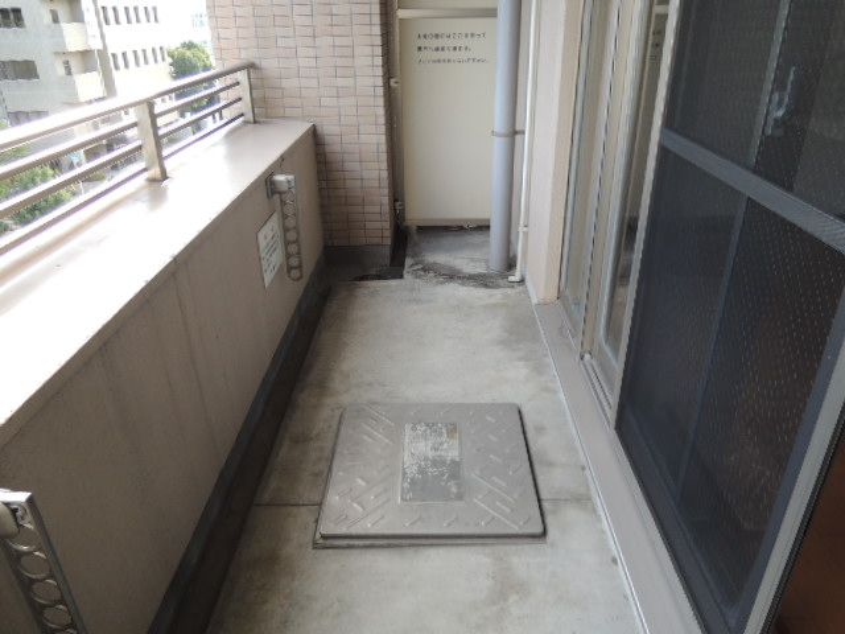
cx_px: 422
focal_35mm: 24
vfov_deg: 56.8
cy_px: 317
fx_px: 586
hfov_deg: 71.6
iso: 100
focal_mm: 4.3
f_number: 2.2
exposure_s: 1/125
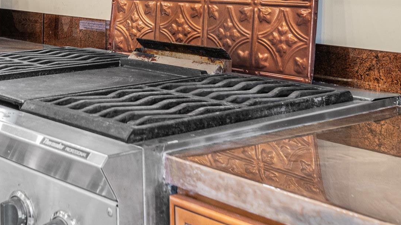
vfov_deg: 16.1
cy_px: -43
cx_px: 16
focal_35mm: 72
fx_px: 766
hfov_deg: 27.9
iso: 640
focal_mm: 30
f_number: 5.6
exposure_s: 1/10
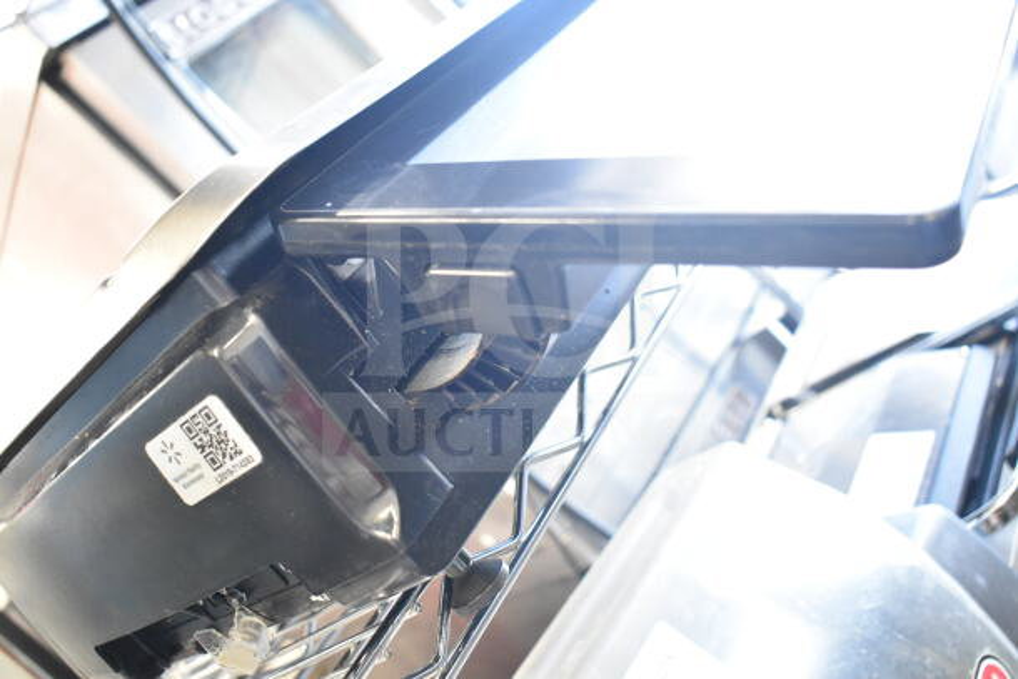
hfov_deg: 53.1
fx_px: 1018
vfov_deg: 36.9
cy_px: 340
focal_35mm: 36
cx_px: 509
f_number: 3.8
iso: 4500
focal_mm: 24
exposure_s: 1/40
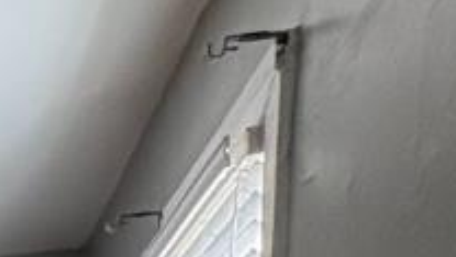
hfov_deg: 11.6
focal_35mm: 110
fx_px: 1330
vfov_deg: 9.3
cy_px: 702
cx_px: -888
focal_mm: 2.22
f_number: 2.2
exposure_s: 1/120
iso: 125
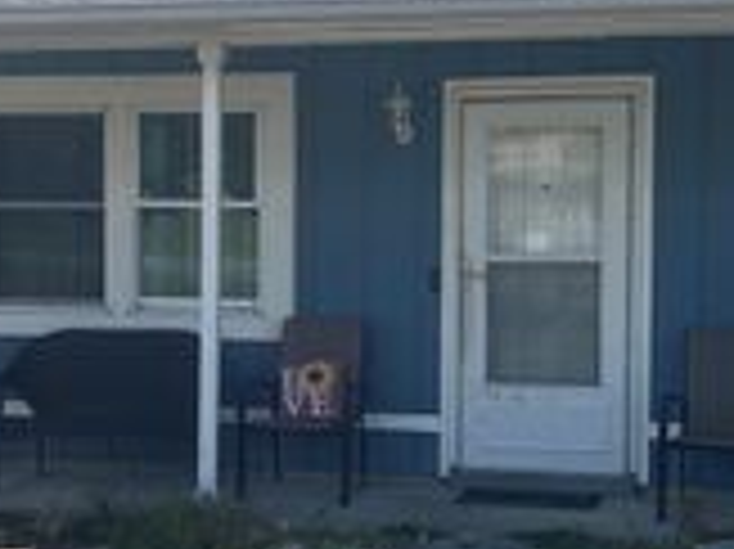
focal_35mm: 80
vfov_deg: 18.4
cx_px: 333
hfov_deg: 24.4
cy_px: 308
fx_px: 1695
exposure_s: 1/2222
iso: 50
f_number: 1.6
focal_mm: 5.1
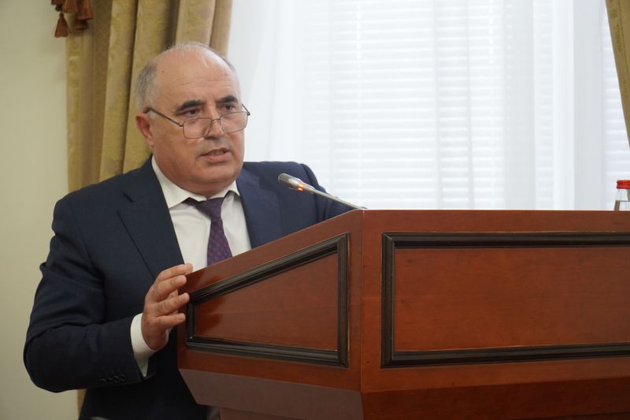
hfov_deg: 17.1
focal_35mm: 120
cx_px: 315
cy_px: 210
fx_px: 2099
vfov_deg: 11.4
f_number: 4
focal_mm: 80
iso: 2000
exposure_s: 1/160
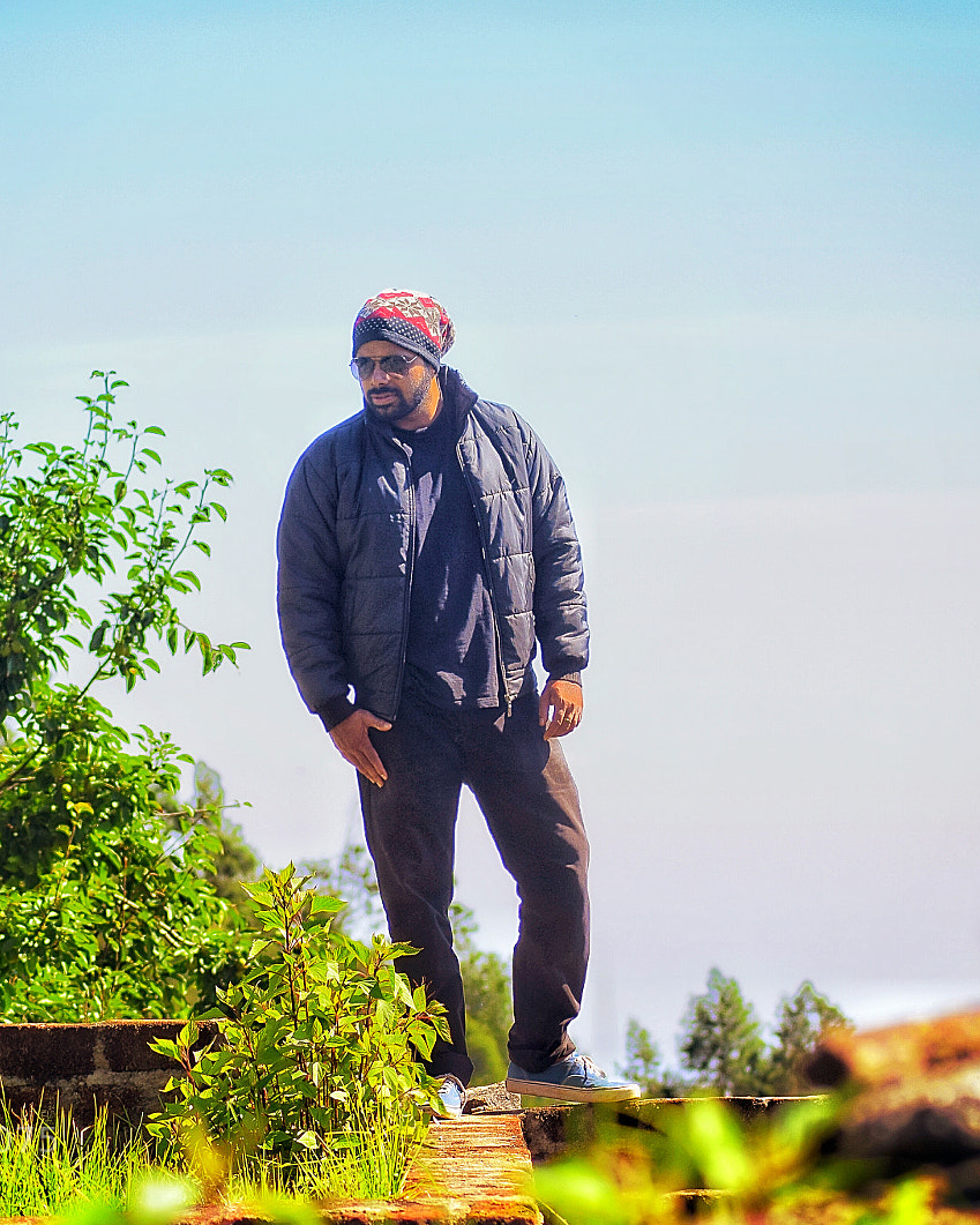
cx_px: 377
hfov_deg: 8.1
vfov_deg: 10.1
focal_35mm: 191
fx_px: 6924
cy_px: 615
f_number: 5.6
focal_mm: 90
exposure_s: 1/500
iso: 200
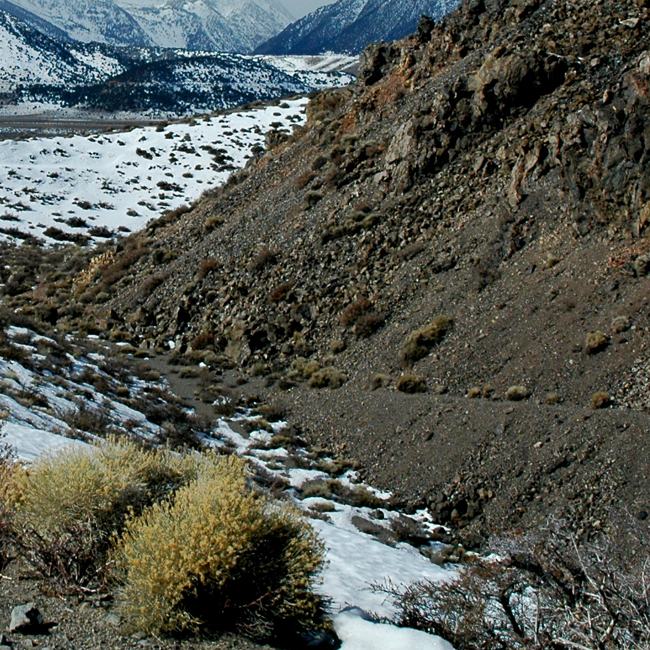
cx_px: 71
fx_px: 1700
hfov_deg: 21.2
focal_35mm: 80
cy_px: 101
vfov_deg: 21.3
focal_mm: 22
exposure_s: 1/500
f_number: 11
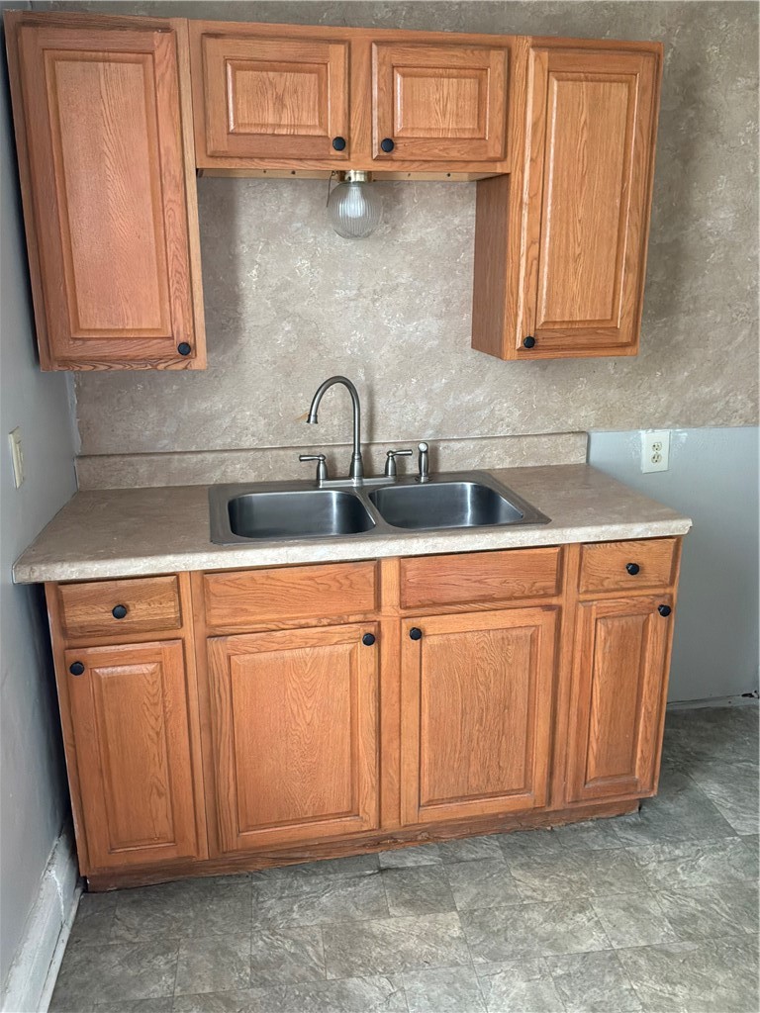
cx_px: 380
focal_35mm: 28
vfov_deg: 63.4
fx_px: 820
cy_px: 506
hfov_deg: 49.7
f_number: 1.8
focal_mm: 3
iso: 125
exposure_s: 1/60
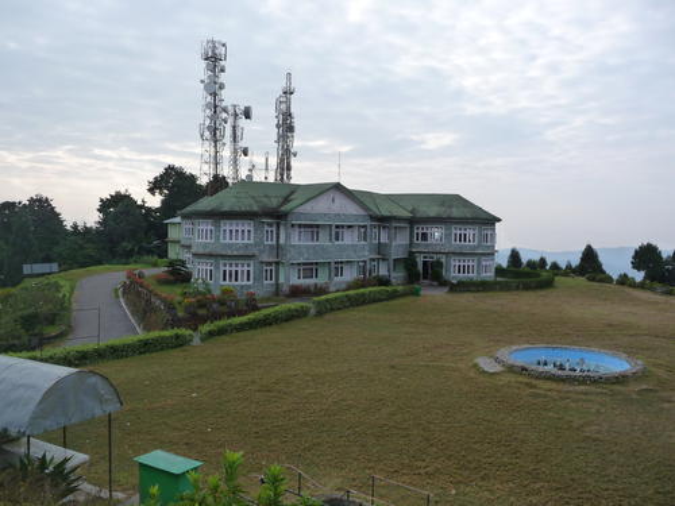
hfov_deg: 60.0
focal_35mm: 30
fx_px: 585
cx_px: 338
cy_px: 253
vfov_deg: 46.8
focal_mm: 5
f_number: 3.4
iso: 160
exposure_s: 1/640
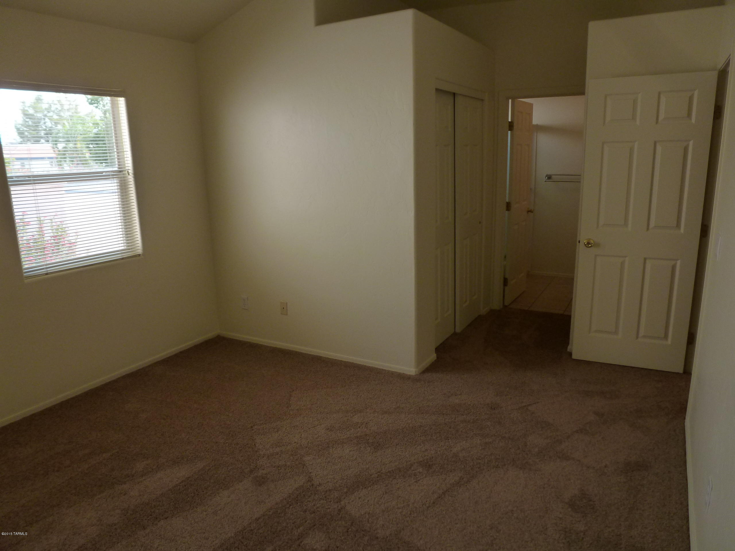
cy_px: 276
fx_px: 510
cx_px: 368
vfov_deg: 56.8
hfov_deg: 71.6
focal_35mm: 24
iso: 160
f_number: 3.3
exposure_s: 1/100
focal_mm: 4.3
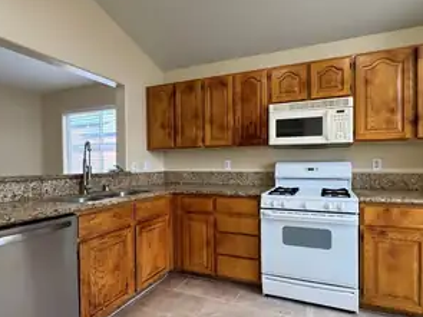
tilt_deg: -1.6
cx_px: 245
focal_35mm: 19
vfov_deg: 68.6
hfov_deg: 84.0
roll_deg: +0.1
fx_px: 232
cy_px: 165
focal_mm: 2.22
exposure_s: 1/120
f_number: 2.2
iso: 160
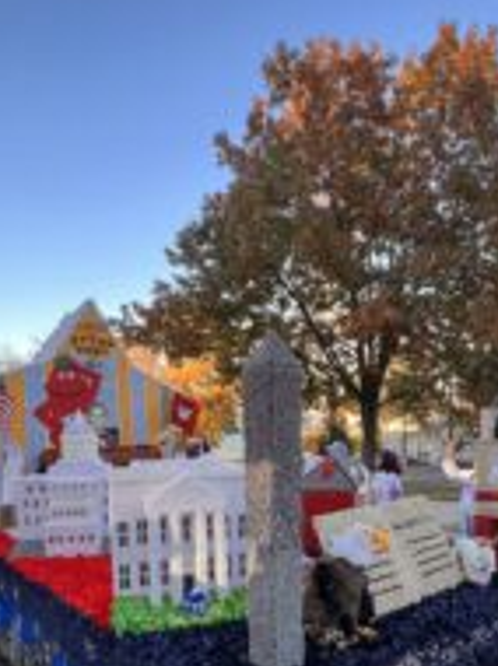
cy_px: 470
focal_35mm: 24
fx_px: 461
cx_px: 233
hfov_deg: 56.7
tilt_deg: -4.0
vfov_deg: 68.6
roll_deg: +2.2
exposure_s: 1/139
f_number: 1.8
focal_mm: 1.57
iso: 32
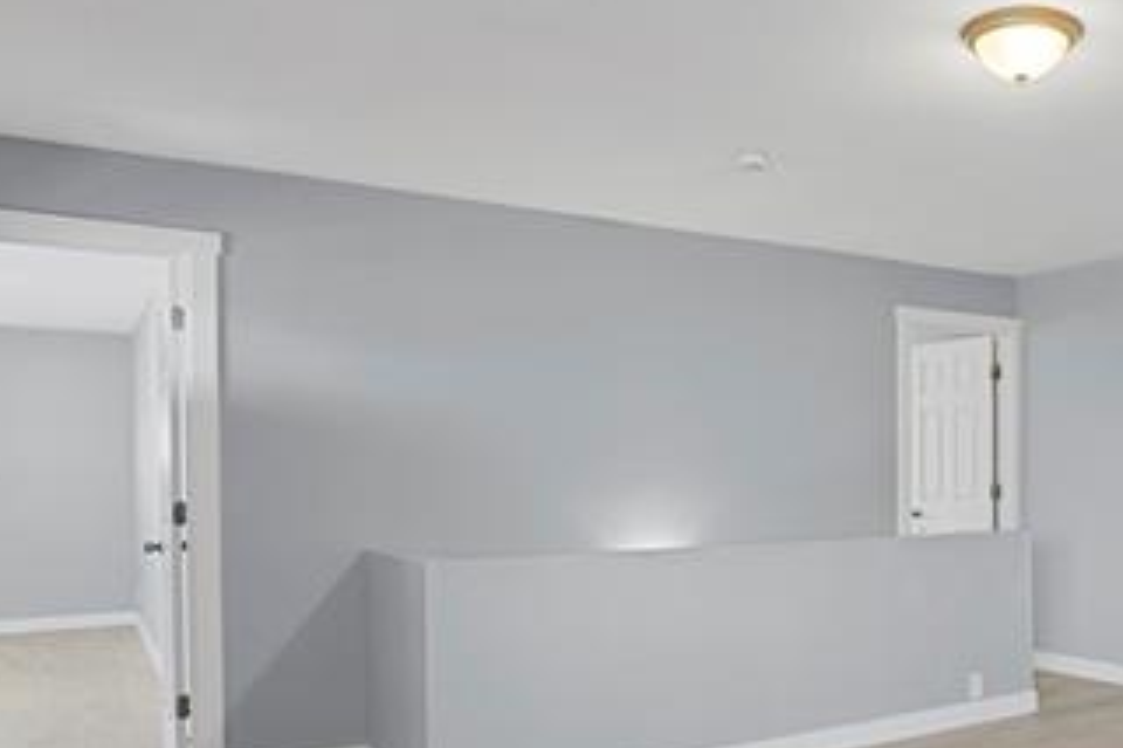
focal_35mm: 34
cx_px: 926
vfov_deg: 38.4
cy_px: 502
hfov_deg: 51.7
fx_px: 1060
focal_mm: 17
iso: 12800
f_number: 8
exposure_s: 1/20
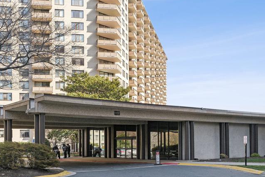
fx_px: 300
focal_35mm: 41
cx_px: 80
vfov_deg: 32.4
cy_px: 52
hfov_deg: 46.6
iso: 250
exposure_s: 1/400
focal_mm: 25.5
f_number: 8
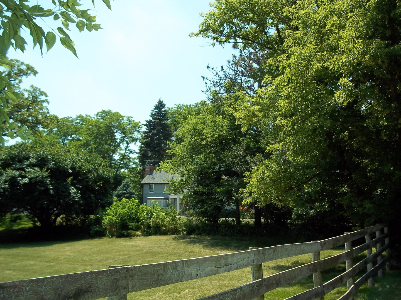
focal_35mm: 36
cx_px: 200
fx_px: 417
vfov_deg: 39.7
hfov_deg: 51.4
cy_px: 150
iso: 100
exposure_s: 1/800
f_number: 3.1
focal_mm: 6.5
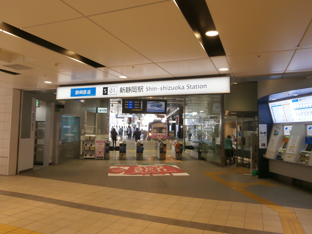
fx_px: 234
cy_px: 117
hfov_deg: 67.3
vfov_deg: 53.1
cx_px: 156
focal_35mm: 26
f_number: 2.8
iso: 80
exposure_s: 1/50
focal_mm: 4.7
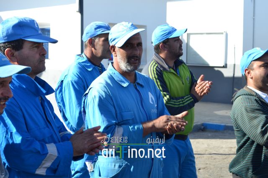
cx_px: 134
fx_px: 558
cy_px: 89
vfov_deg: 18.2
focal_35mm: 75
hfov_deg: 27.0
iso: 100
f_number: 8
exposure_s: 1/250
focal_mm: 50
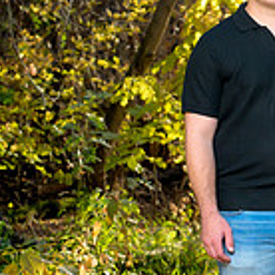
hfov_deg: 9.2
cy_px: 154
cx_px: 552
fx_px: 1609
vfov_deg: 9.8
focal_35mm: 179
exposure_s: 1/160
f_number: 4
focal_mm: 50
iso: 640
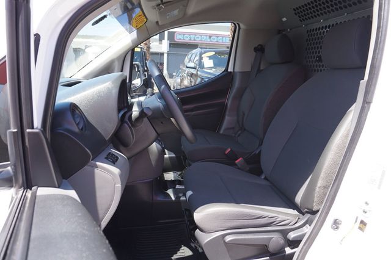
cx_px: 196
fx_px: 261
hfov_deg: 73.8
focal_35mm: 24
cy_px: 130
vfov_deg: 53.1
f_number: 5
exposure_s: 1/80
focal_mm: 16
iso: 100
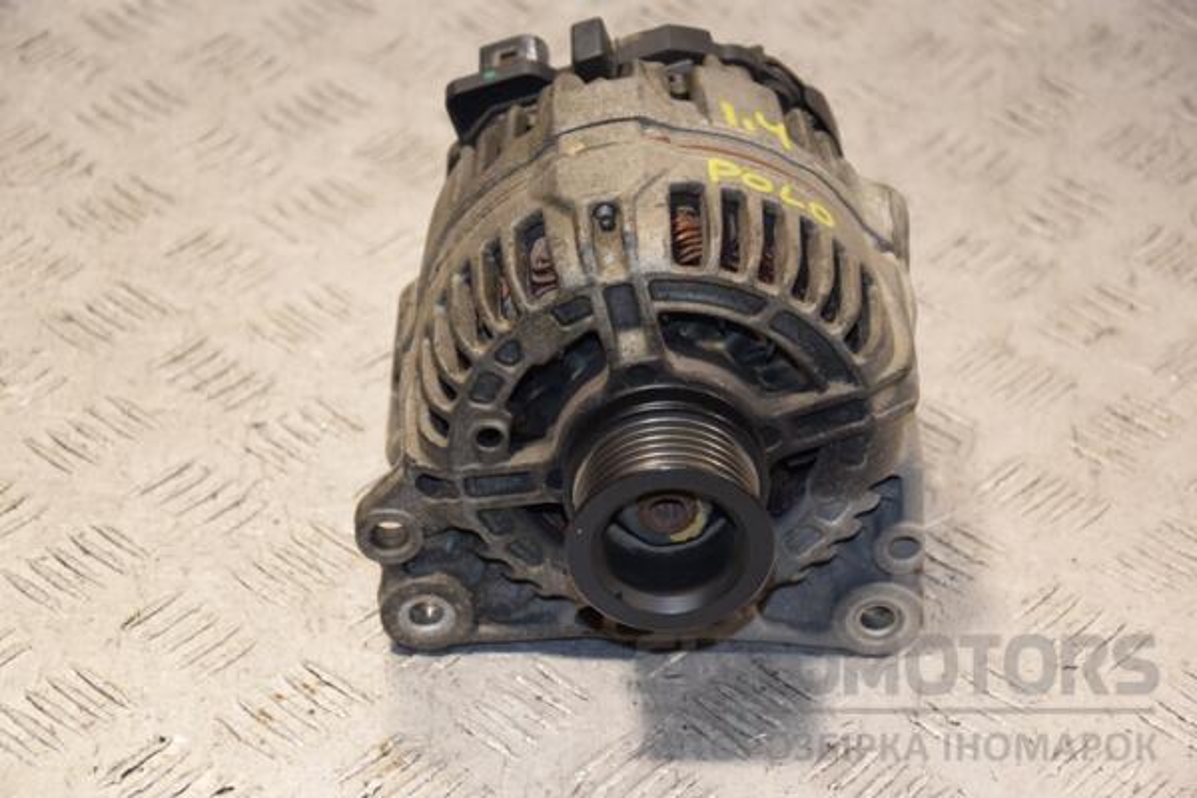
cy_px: 399
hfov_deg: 19.5
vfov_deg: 13.0
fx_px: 3491
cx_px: 598
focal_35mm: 105
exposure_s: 1/160
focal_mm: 70
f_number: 5.3
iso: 800
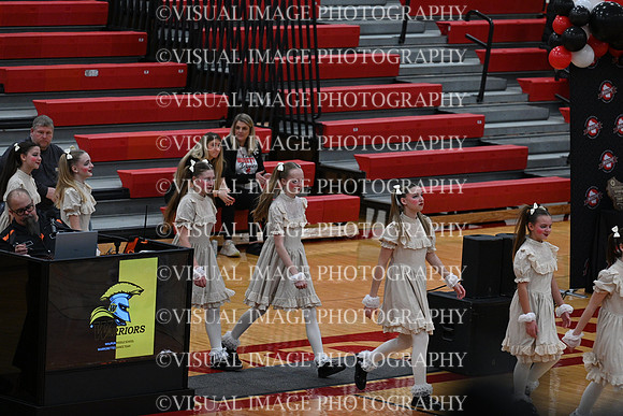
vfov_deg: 7.9
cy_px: 208
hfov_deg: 11.7
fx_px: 3029
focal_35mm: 175
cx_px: 312
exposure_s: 1/400
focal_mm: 175
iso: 4000
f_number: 4
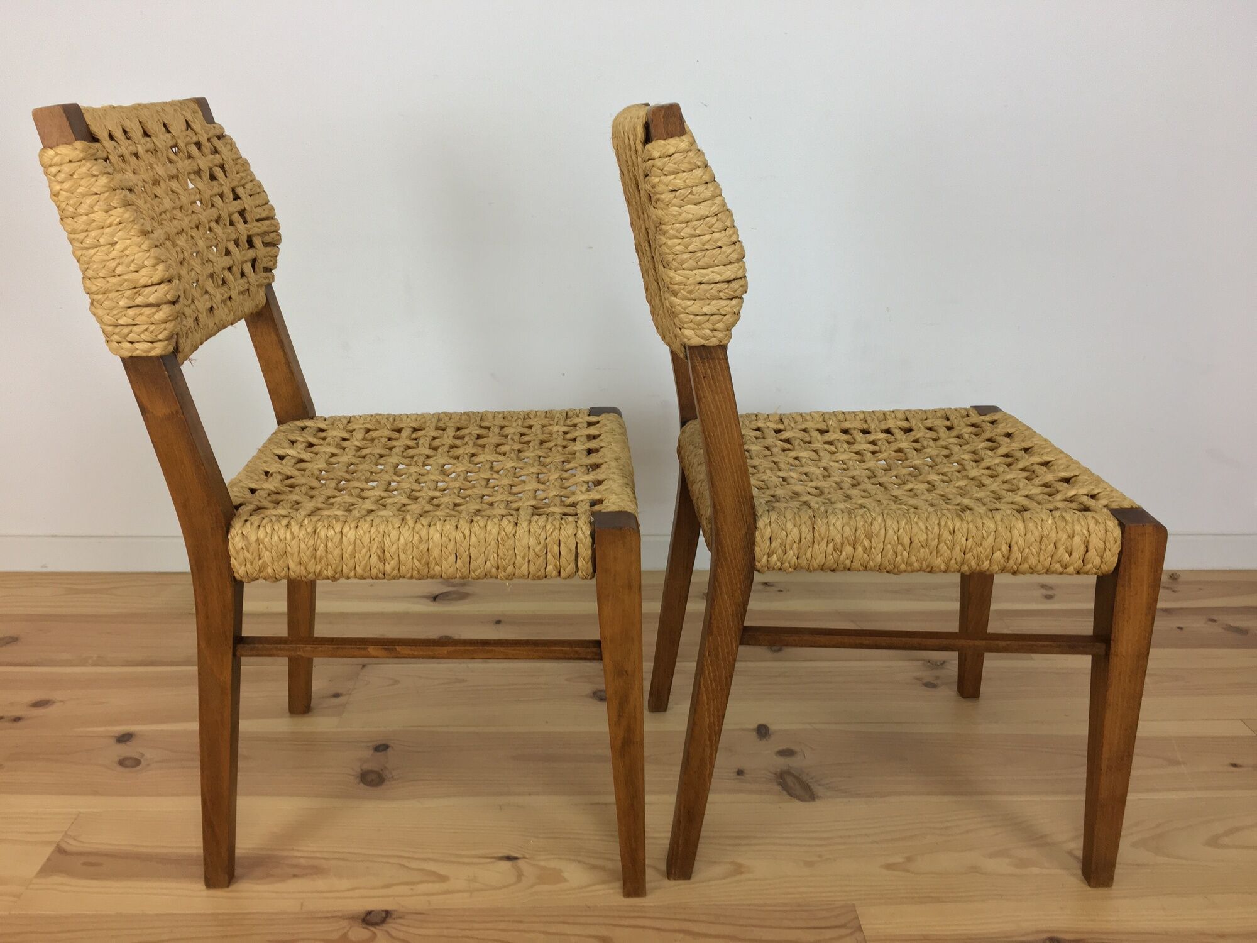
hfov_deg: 61.7
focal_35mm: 29
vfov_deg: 48.2
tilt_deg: -19.2
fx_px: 1053
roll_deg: -0.1
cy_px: 472
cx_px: 628
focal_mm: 4.15
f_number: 2.2
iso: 40
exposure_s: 1/33
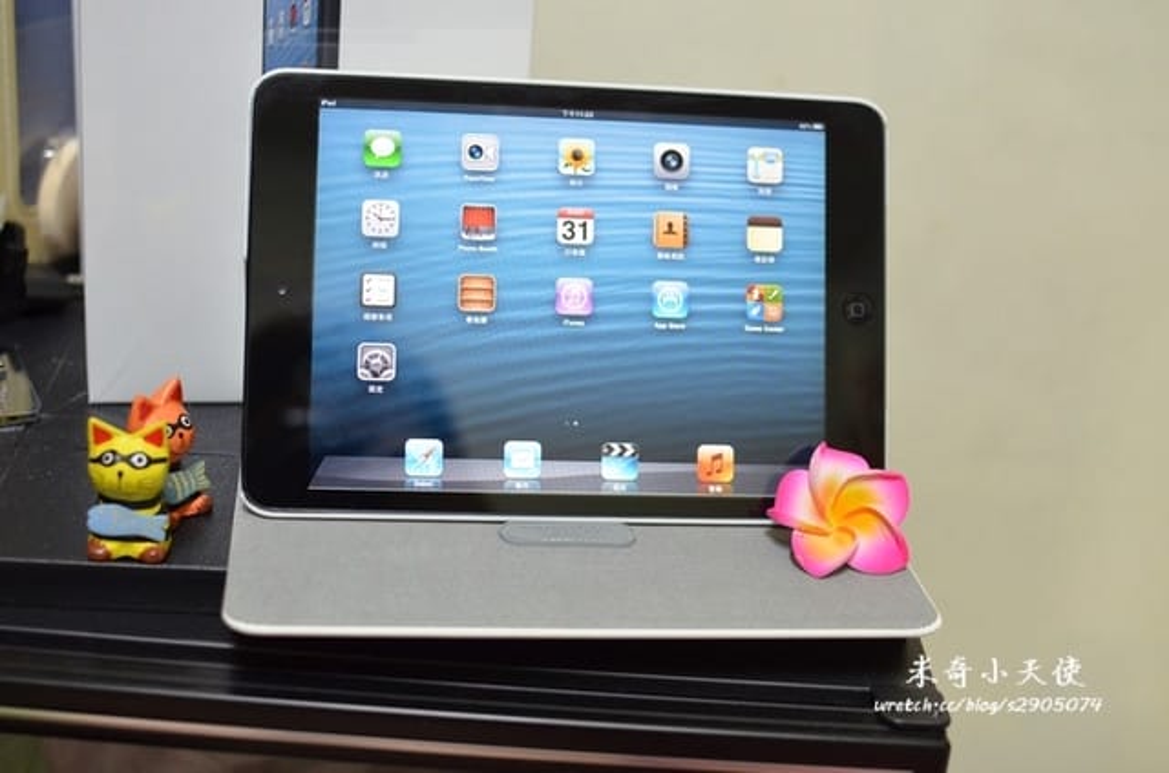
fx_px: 1700
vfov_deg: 25.6
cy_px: 386
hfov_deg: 37.9
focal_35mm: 52
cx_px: 584
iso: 1600
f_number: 3.2
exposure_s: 1/80
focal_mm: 35
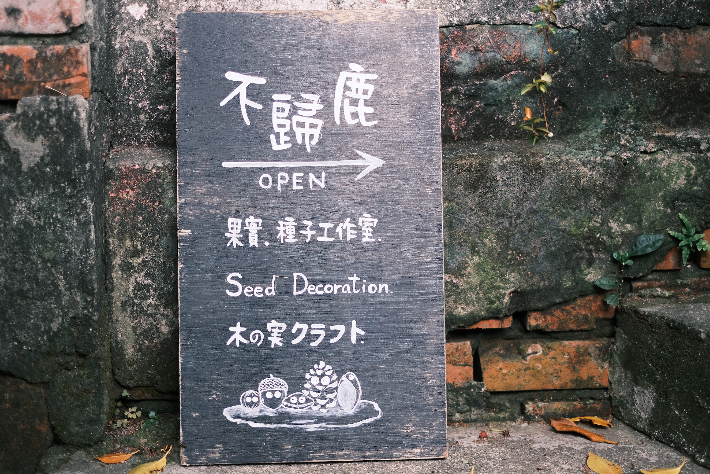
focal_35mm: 60
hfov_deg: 33.4
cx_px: 401
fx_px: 1183
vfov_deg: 22.6
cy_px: 226
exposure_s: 1/350
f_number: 1.4
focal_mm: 35
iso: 320
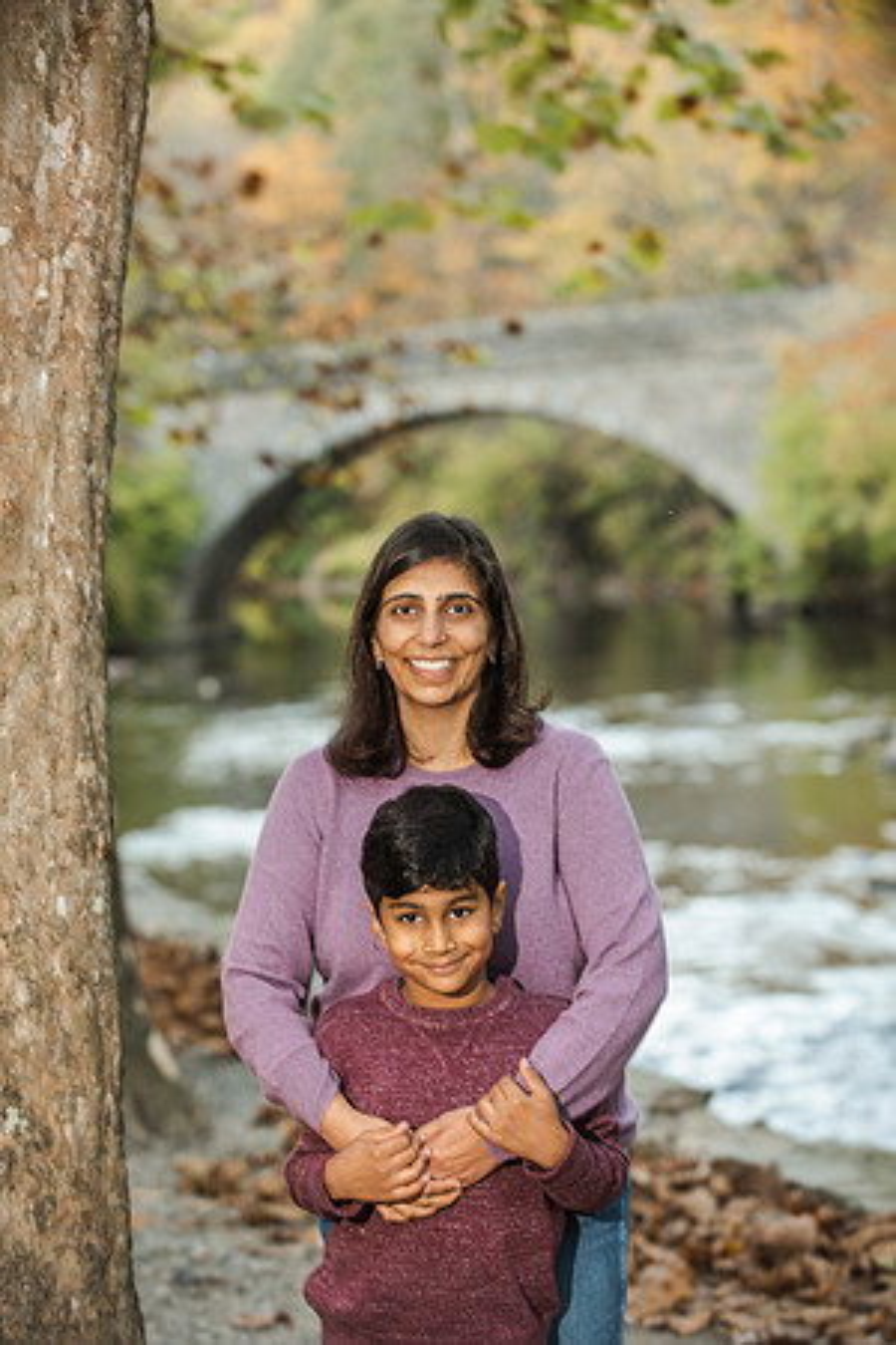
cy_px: 672
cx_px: 448
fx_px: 3658
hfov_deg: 14.0
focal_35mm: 98
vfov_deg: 20.8
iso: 1000
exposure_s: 1/125
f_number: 4
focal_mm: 98
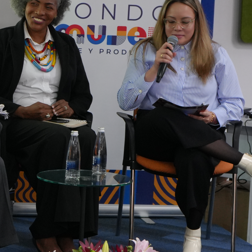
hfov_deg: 12.8
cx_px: -84
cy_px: 118
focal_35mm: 131
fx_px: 1079
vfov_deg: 13.3
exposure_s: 1/160
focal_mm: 36
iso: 1250
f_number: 4
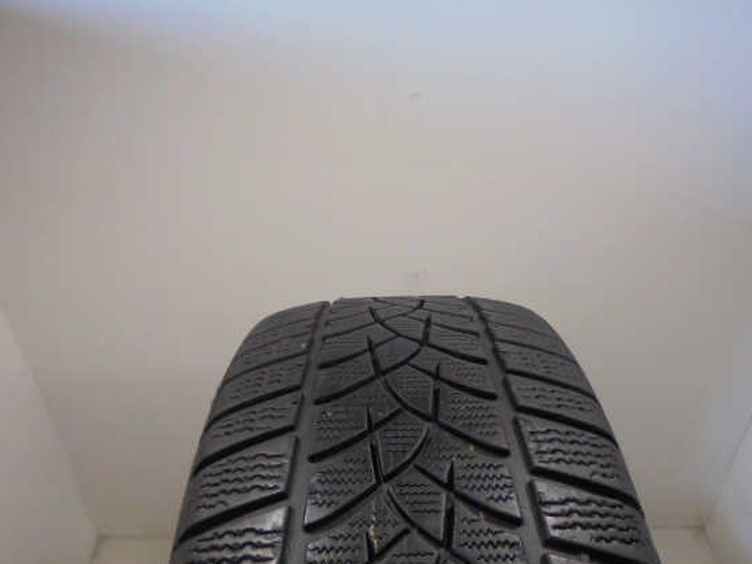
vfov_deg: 46.7
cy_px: 321
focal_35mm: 30
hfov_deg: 60.0
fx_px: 652
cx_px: 386
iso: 100
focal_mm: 4.6
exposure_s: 1/40
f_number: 3.5
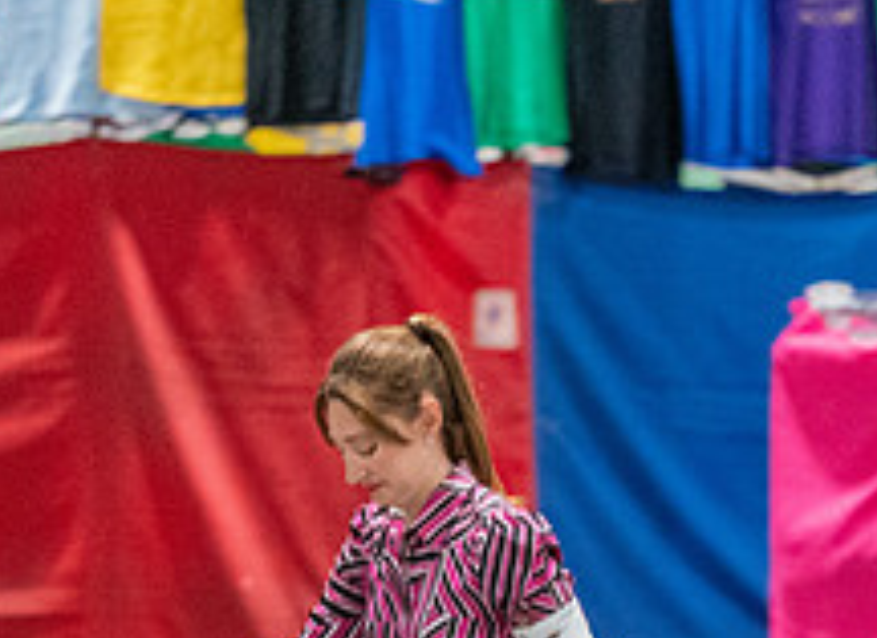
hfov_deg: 3.0
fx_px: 16913
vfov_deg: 2.2
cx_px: 435
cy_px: 744
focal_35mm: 675
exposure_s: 1/250
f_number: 2.8
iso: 6400
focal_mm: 200
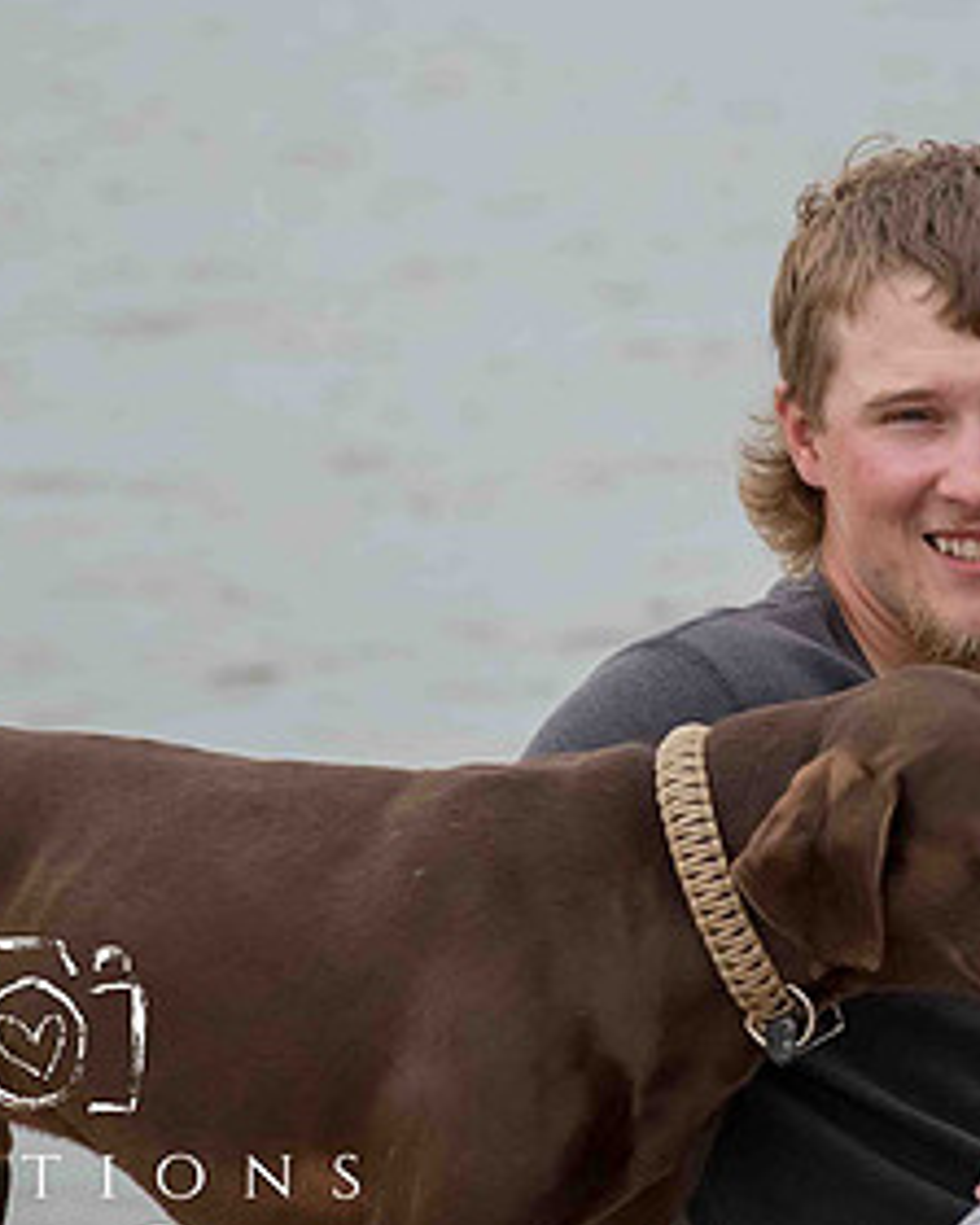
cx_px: 717
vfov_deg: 4.7
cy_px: 735
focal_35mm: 412
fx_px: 14937
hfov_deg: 3.8
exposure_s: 1/1000
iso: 400
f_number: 7.1
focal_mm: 135
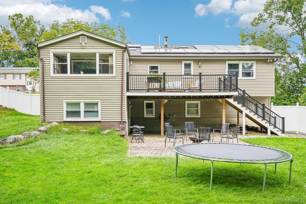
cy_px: 102
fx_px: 280
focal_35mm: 33
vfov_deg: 40.0
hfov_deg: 57.2
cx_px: 153
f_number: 8
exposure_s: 1/60
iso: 100
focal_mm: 33
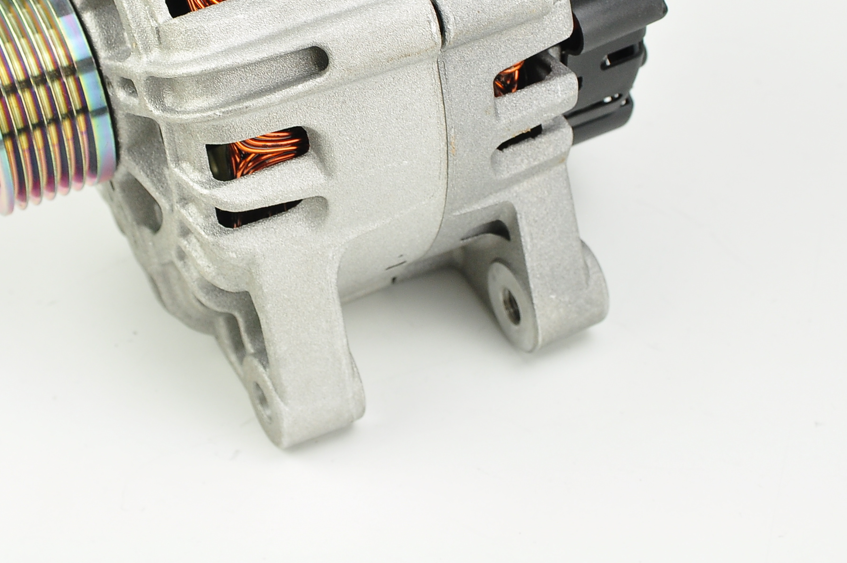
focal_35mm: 86
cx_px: 331
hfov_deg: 23.6
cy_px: 92
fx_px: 2021
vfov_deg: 15.7
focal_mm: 32
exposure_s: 1/60
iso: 400
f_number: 6.3
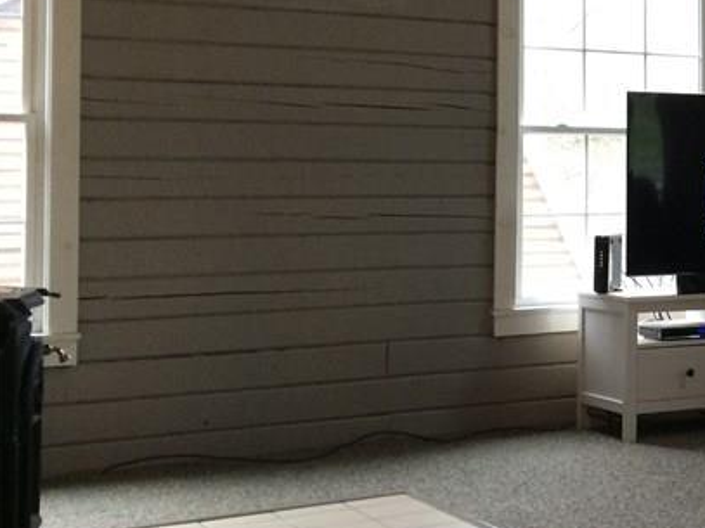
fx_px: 1486
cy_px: 138
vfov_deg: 20.0
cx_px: 880
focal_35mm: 73
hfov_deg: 23.9
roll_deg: +0.5
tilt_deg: +1.2
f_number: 2.2
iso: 160
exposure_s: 1/30
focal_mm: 4.15
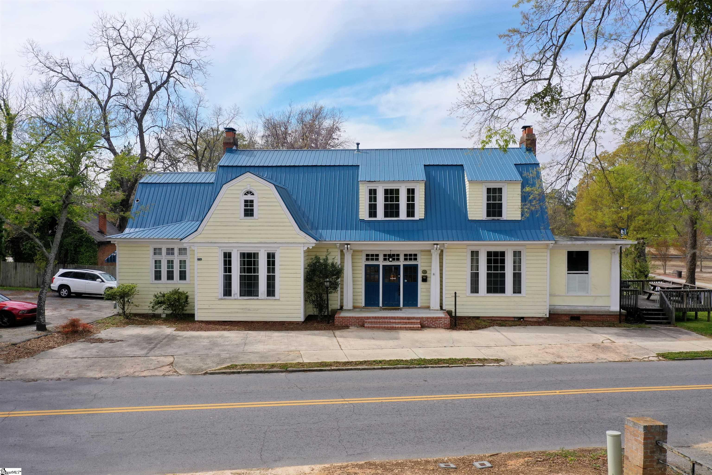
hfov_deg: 65.5
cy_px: 238
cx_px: 356
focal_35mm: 28
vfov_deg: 46.4
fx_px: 554
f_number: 5.6
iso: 100
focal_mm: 10.26
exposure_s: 1/500
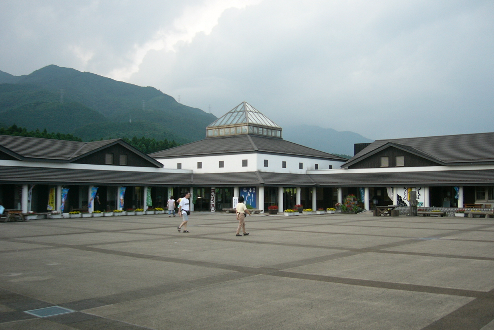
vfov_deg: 36.0
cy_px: 169
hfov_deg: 51.9
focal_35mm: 37
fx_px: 508
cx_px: 249
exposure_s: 1/200
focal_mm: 5.8
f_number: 2.8
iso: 50
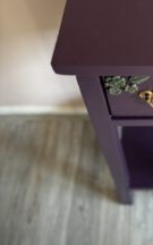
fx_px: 340
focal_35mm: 51
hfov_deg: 23.7
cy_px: 28
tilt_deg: -49.6
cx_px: 169
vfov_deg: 37.2
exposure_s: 1/50
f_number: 1.6
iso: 100
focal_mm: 5.96
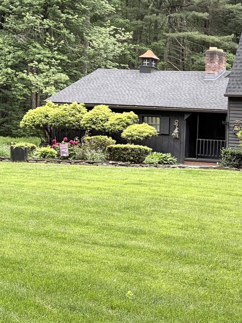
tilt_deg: -5.8
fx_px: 727
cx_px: 313
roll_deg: -3.4
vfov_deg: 25.0
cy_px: 198
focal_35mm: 78
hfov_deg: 17.7
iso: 64
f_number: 1.6
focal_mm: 5.96
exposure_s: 1/444
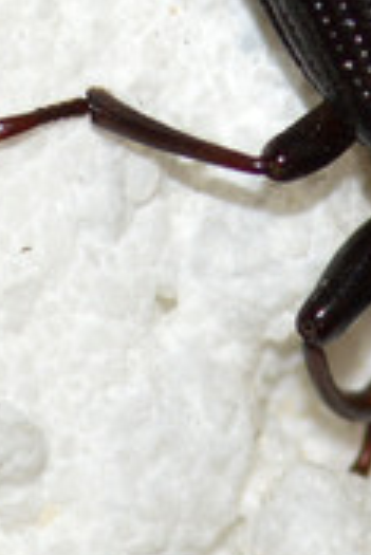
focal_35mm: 548
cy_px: -32
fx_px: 8454
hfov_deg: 2.5
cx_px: 425
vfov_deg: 3.8
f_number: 13
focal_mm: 100
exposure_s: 1/200
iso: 100
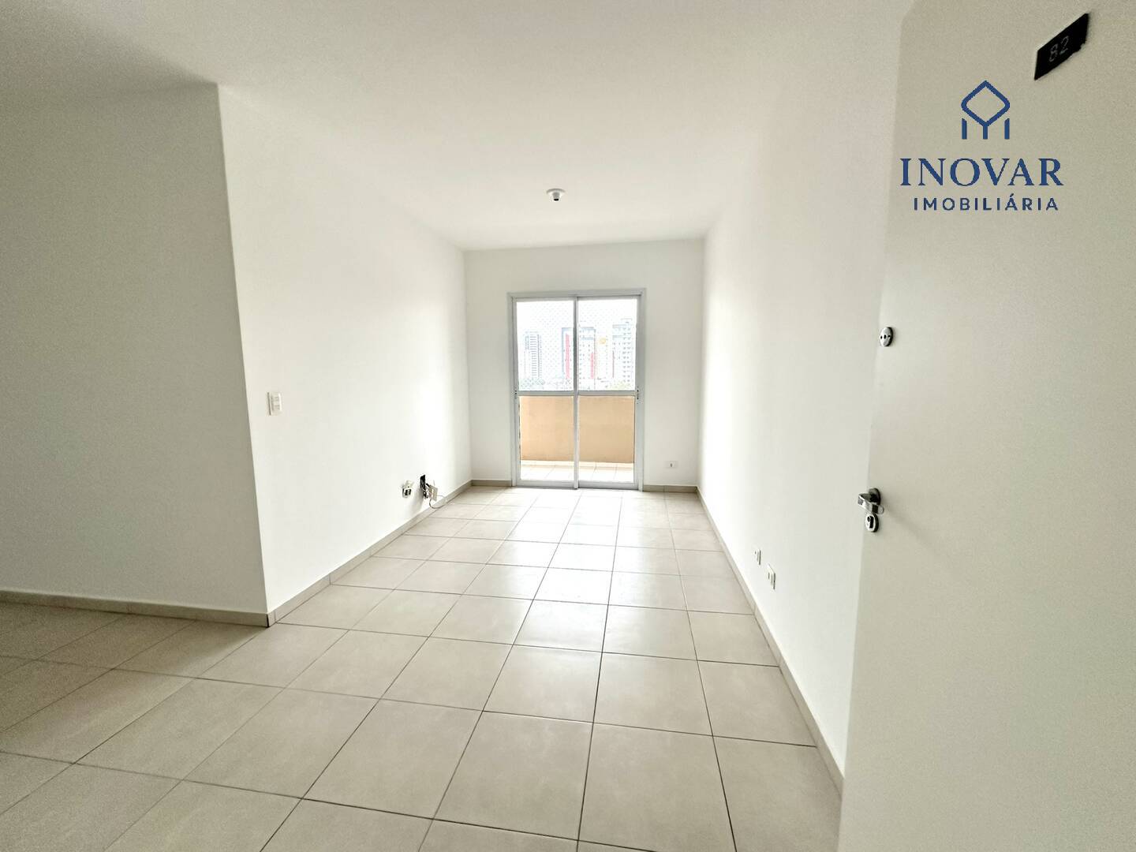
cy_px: 426
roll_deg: -0.3
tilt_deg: -6.5
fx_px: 459
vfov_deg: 85.7
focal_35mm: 14
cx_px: 568
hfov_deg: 102.1
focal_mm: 2.22
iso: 200
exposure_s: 1/60
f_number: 2.2
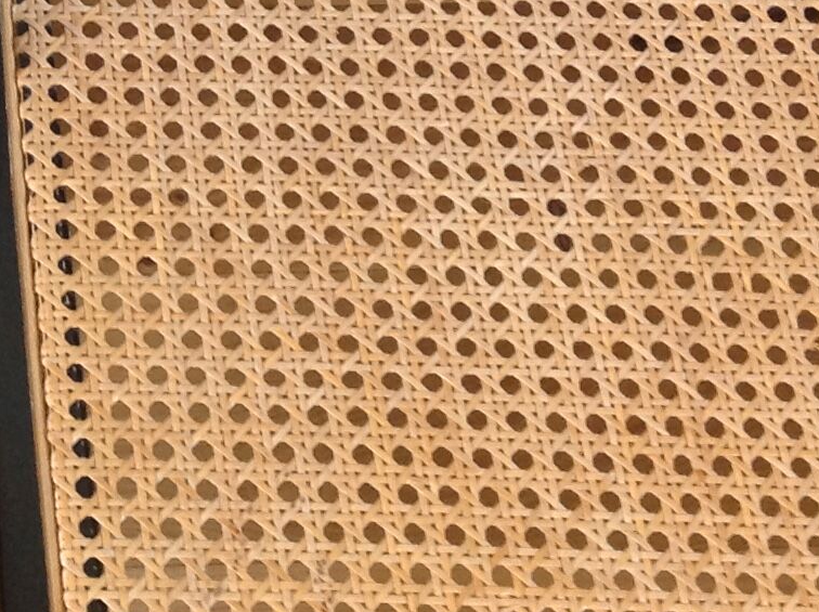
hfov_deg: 15.7
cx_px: -209
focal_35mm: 120
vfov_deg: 12.3
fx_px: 2836
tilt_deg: -66.2
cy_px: 145
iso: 100
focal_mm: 4.28
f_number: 2.4
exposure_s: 1/15
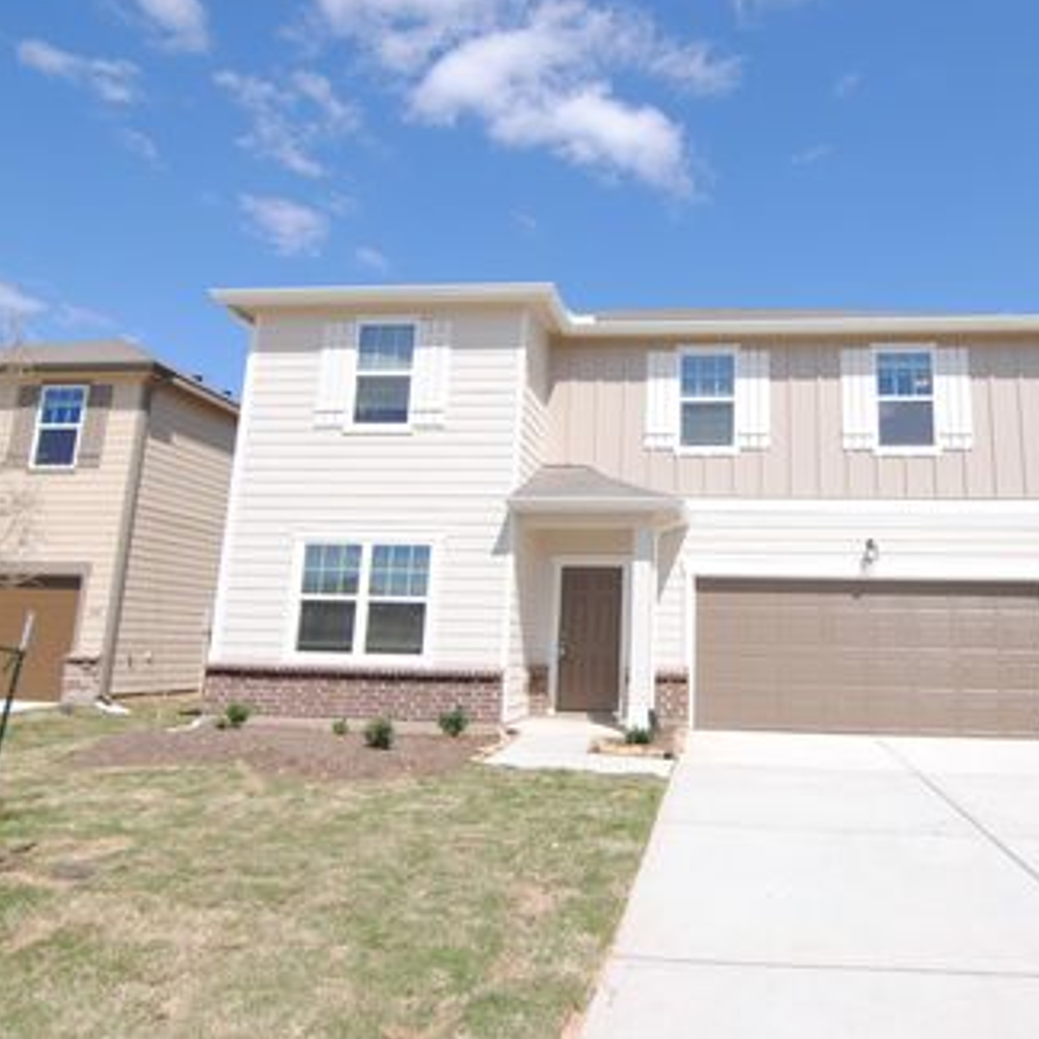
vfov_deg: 70.5
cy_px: 510
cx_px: 670
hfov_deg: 69.0
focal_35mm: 22
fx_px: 735
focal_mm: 11
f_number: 8
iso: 100
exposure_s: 1/250
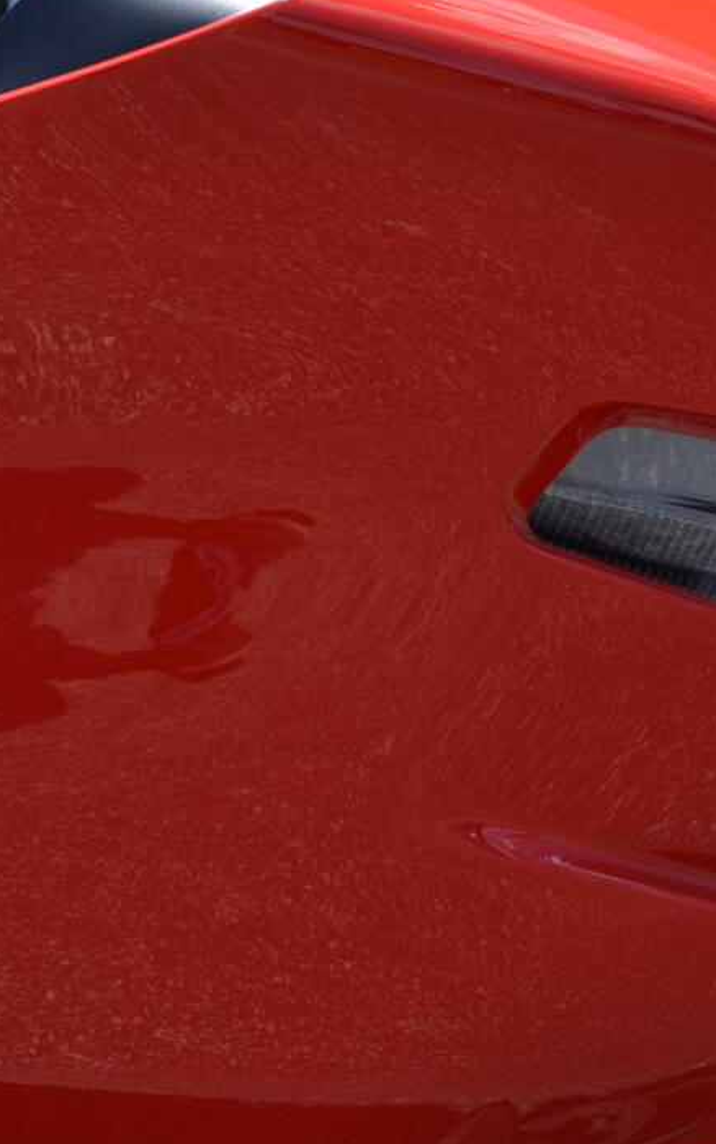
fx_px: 4087
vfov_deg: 15.9
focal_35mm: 131
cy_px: 419
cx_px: -284
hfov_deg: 9.8
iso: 100
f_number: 7.1
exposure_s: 1/200
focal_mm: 30
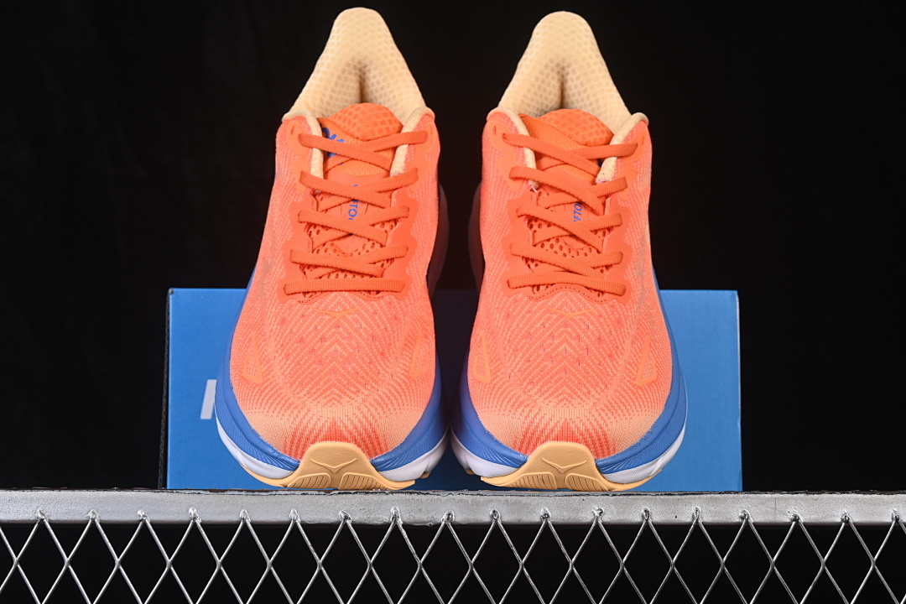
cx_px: 453
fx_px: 1887
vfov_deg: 18.2
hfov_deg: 27.0
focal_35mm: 75
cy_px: 302
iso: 160
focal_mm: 50
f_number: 8
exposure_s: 1/80
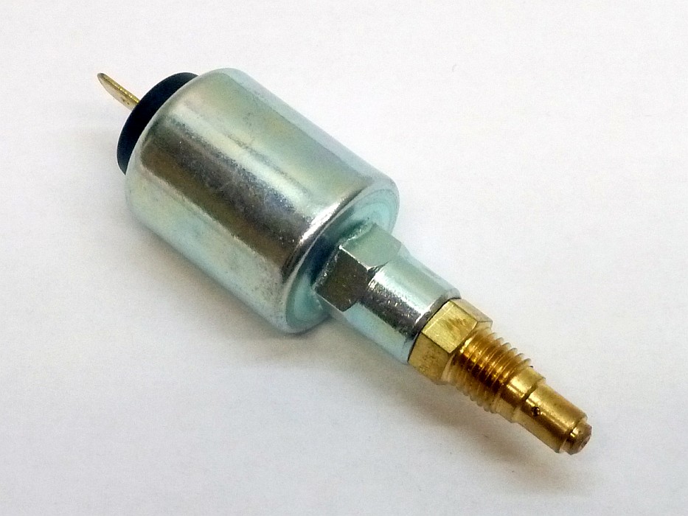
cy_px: 258
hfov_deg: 44.8
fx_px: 835
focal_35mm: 42
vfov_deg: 34.4
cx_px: 344
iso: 400
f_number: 3.7
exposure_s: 1/30
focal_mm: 6.9
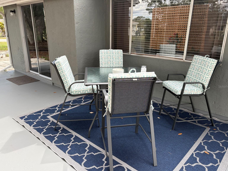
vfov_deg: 51.4
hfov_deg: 65.3
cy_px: 86
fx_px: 178
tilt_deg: -18.6
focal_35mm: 27
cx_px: 114
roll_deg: -0.4
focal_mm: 5.96
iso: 64
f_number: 1.6
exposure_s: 1/496
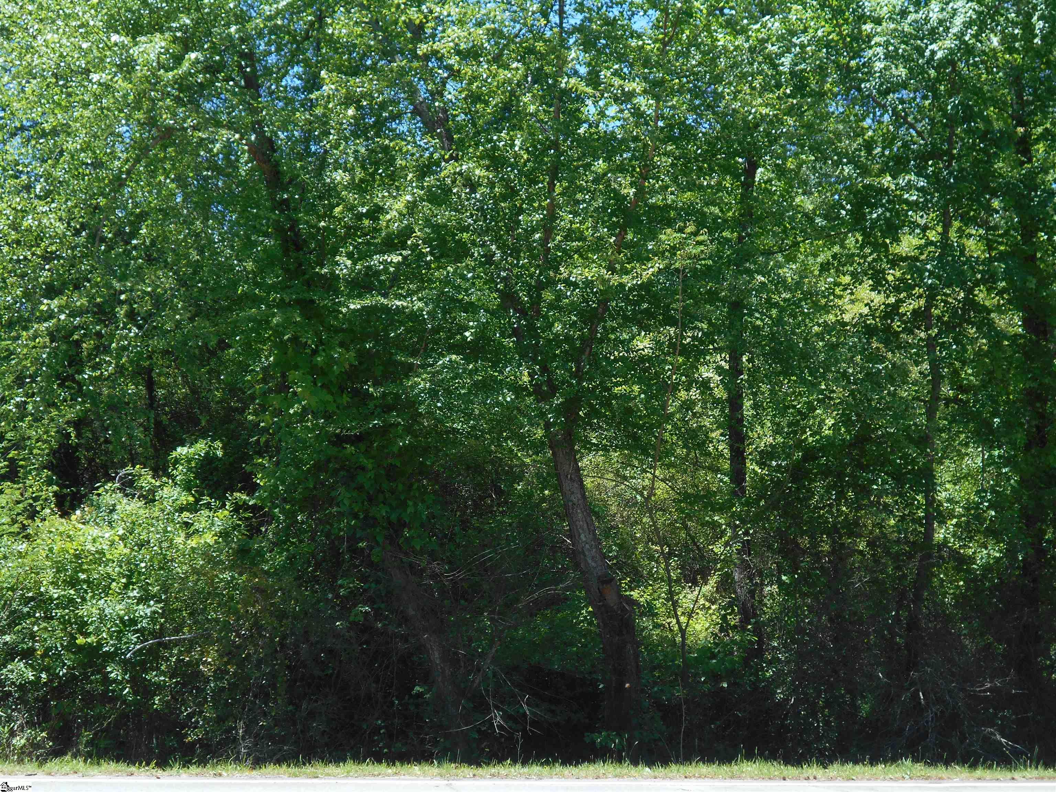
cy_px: 396
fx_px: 1495
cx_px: 528
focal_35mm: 49
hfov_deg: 38.9
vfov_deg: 29.7
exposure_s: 1/200
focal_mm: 8.8
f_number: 4.5
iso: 80
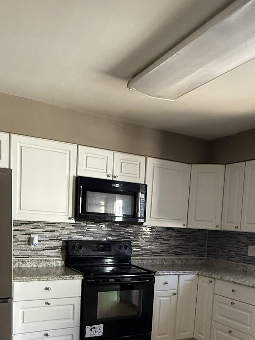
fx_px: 334
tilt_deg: -1.4
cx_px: 152
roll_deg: -3.1
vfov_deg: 51.4
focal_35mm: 34
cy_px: 260
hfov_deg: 41.6
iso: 320
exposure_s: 1/76
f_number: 2.2
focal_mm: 2.22
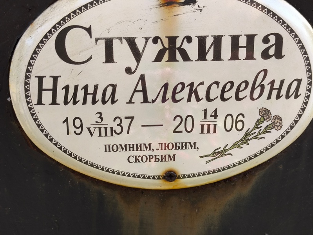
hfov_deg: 38.2
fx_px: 452
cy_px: 118
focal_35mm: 50
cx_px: 156
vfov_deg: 29.1
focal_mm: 4.71
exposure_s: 1/119
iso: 50
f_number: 1.7
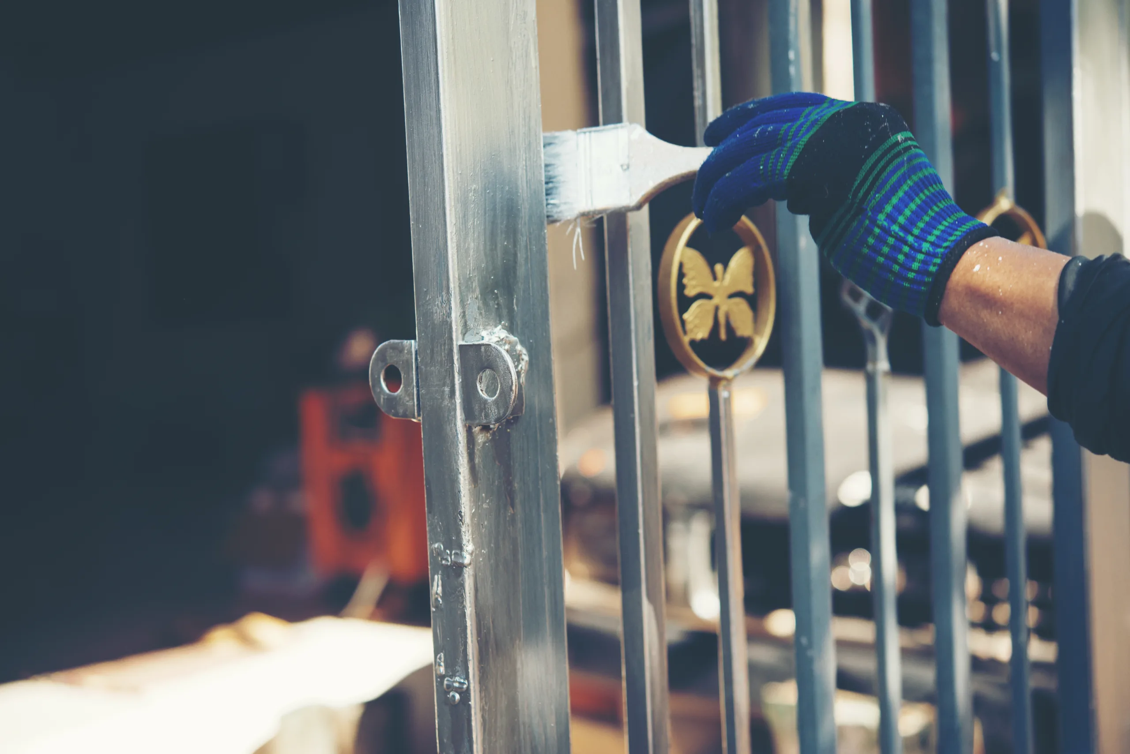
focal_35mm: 60
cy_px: 377
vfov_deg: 22.6
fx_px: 1884
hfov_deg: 33.4
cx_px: 565
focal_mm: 60
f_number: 4
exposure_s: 1/500
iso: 400
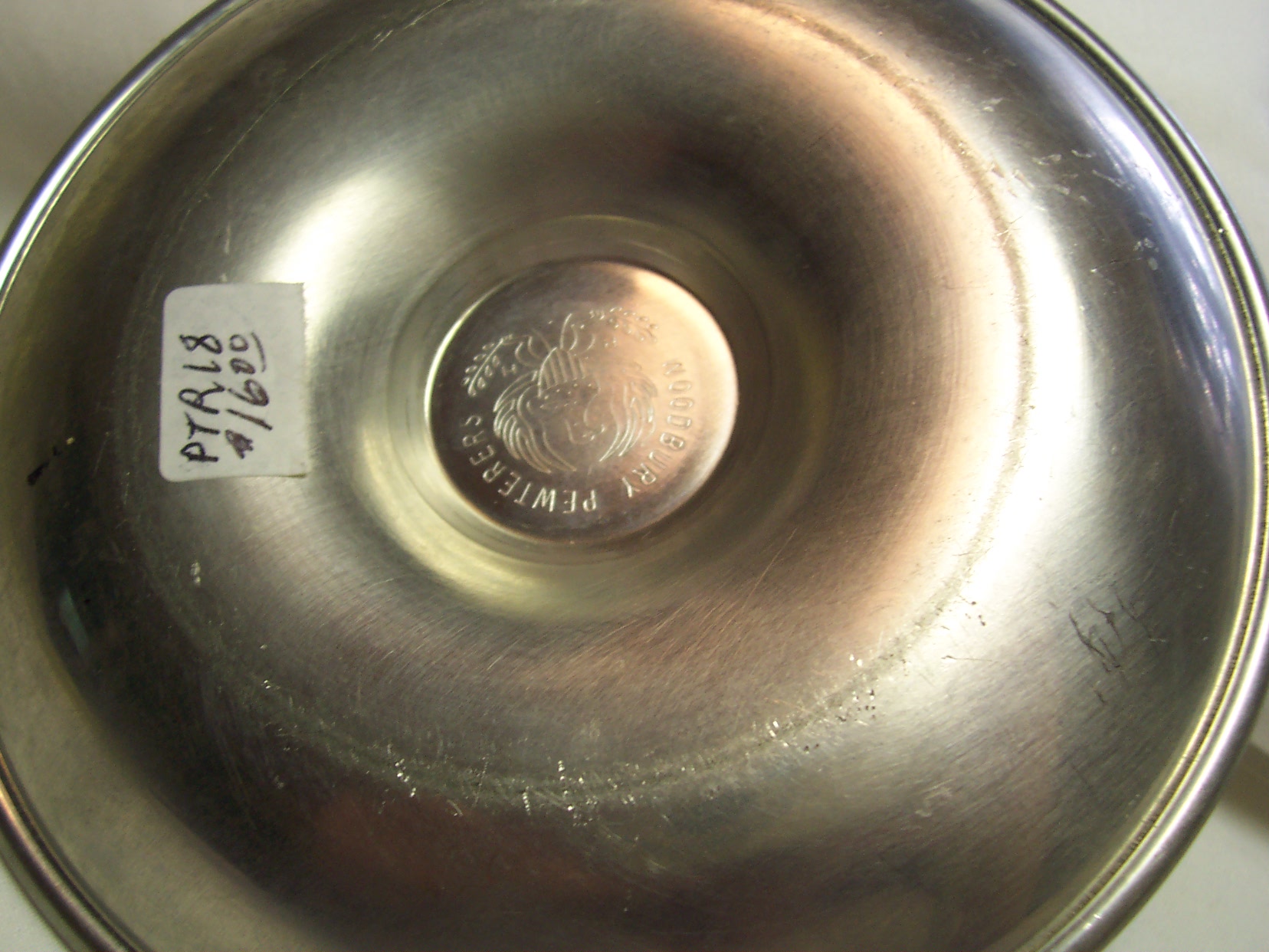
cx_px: 634
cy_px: 476
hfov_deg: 50.1
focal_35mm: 37
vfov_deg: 38.7
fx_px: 1356
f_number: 2.8
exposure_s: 1/60
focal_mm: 5.6
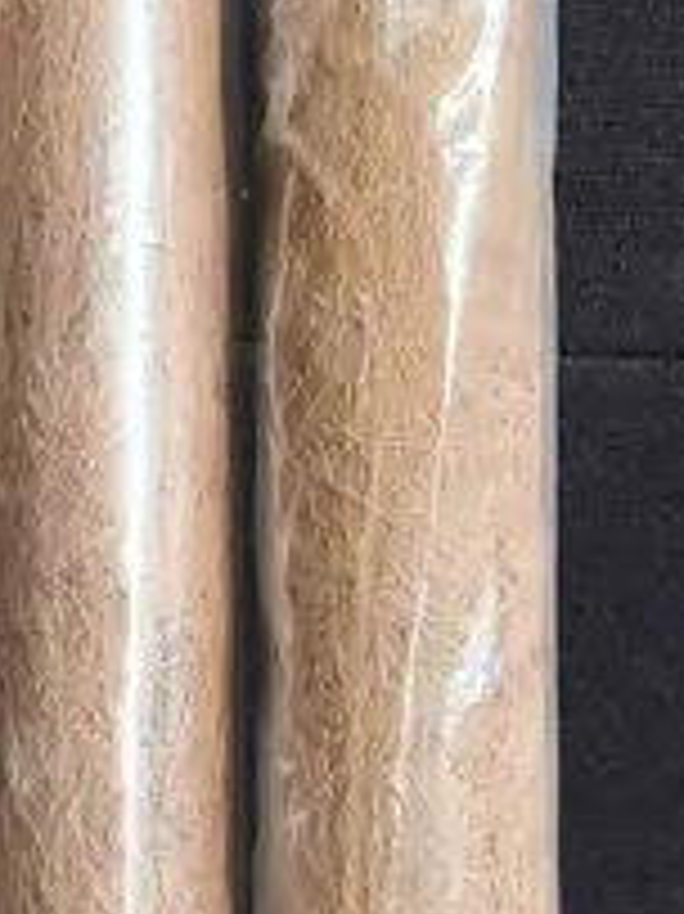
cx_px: -148
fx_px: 3587
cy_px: -14
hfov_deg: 10.7
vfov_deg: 14.3
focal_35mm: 136
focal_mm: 2.87
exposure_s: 1/100
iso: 125
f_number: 2
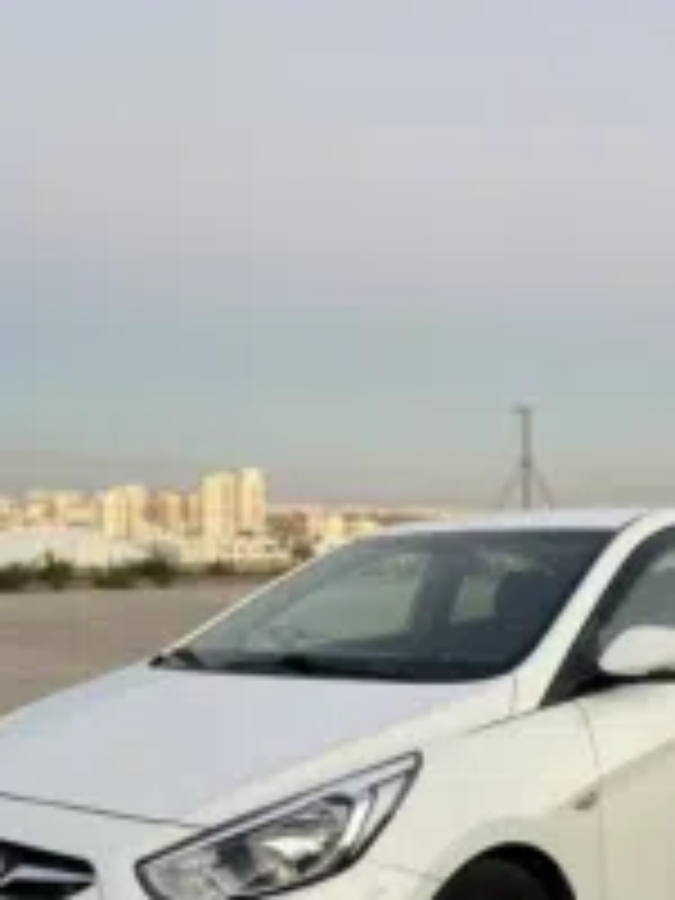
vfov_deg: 39.7
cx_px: 387
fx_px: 1248
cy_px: 450
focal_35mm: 48
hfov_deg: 30.2
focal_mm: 6.86
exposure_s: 1/50
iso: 250
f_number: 1.78
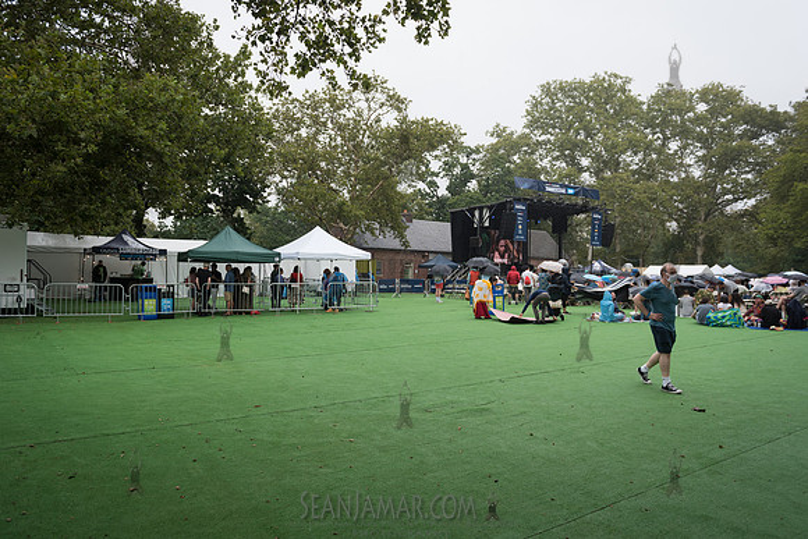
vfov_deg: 49.6
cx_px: 404
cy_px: 270
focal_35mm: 26
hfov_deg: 69.4
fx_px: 584
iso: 320
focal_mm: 26
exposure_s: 1/250
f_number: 4
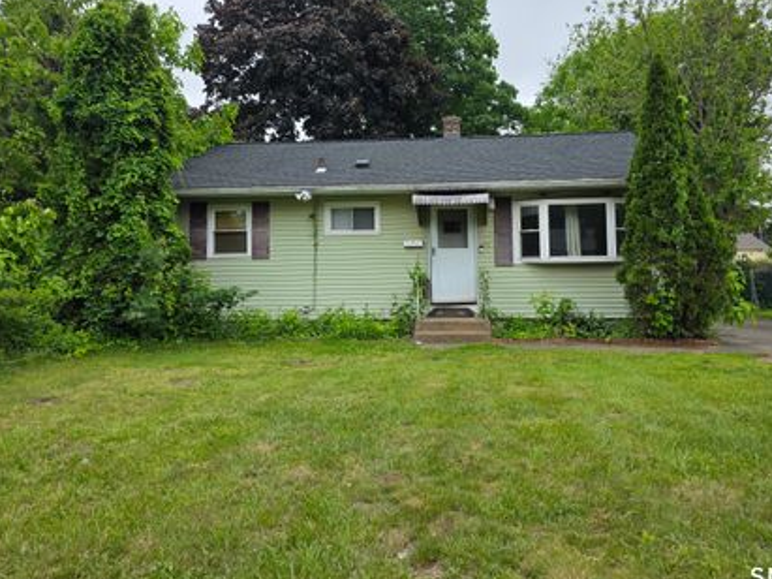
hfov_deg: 63.3
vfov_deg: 49.5
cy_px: 240
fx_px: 624
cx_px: 421
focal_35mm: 28
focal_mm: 6.3
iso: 80
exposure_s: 1/2835
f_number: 1.7
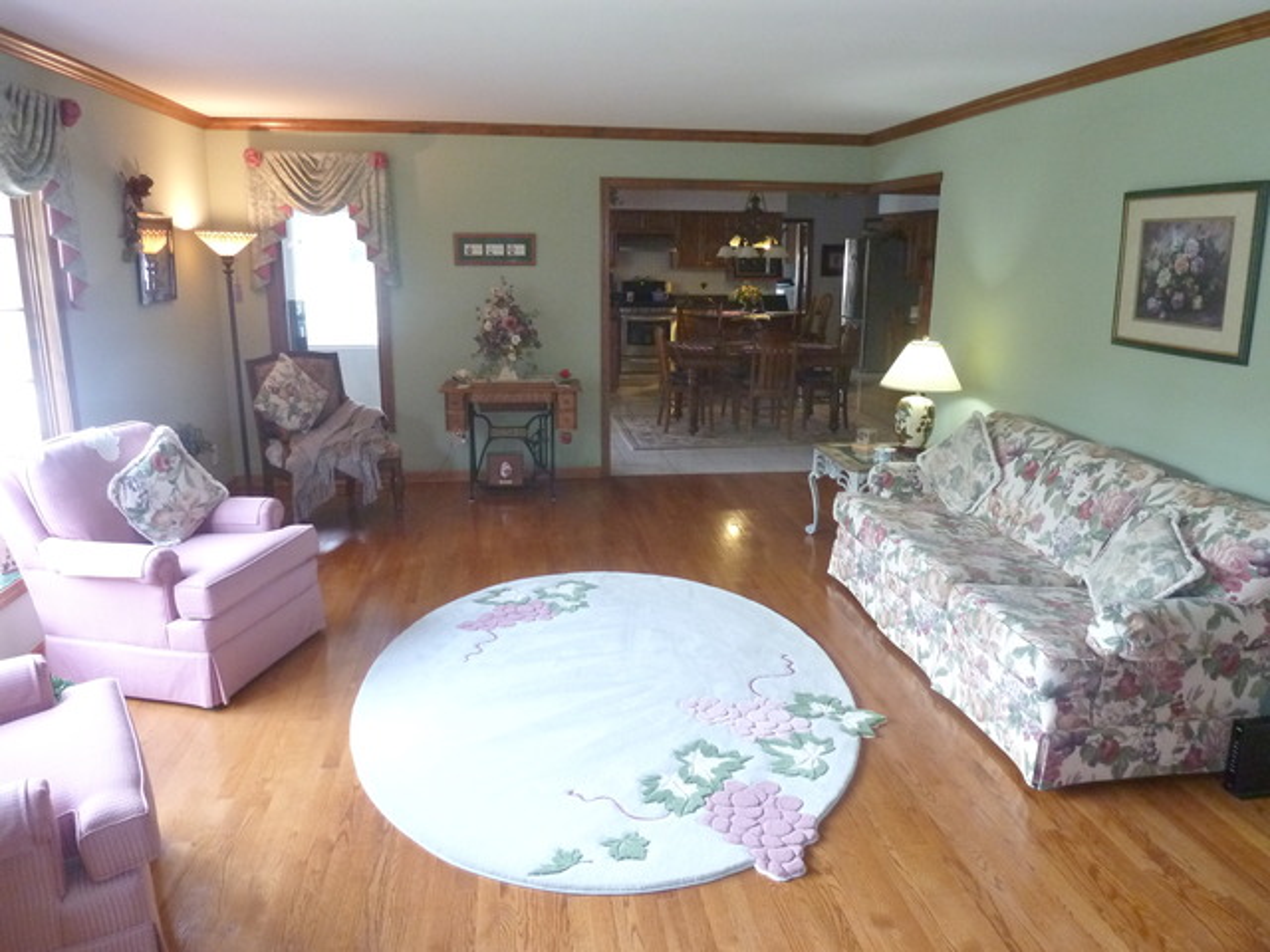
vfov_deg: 54.9
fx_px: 917
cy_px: 476
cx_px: 635
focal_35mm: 25
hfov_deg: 69.4
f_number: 3.3
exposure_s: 1/30
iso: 320
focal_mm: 4.1
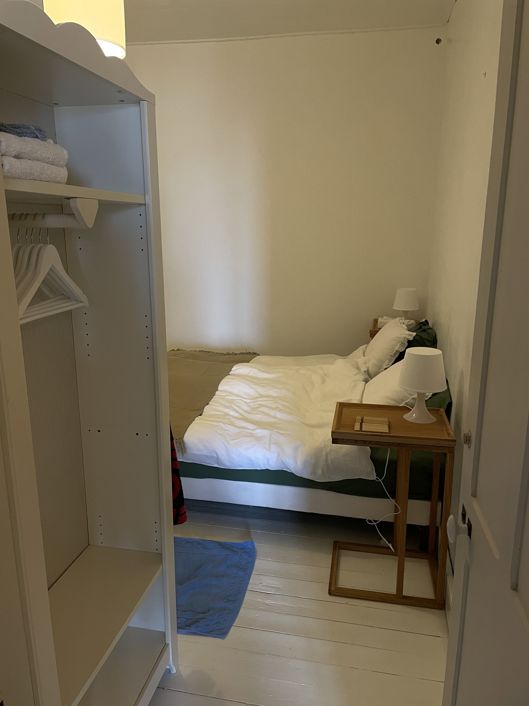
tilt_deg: -10.9
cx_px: 264
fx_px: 530
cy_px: 353
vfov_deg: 67.3
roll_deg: -0.2
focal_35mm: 26
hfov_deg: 53.1
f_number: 1.6
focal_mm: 4.2
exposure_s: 1/50
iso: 200
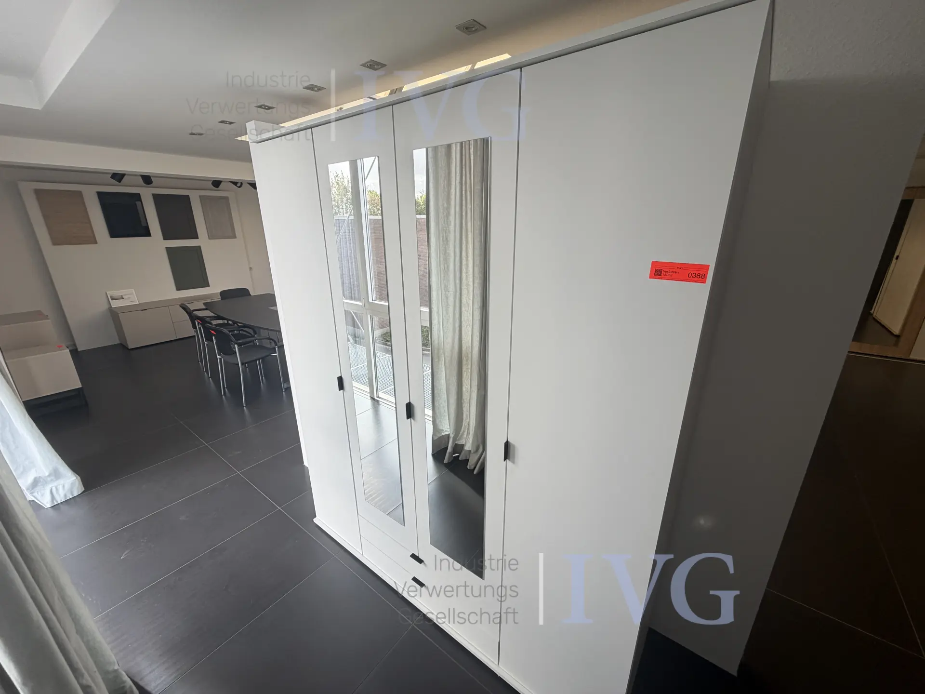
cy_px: 347
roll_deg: +2.8
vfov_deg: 85.7
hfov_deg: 102.1
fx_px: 374
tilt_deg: -18.0
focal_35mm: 14
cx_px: 462
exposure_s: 1/121
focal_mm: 2.22
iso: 50
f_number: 2.2
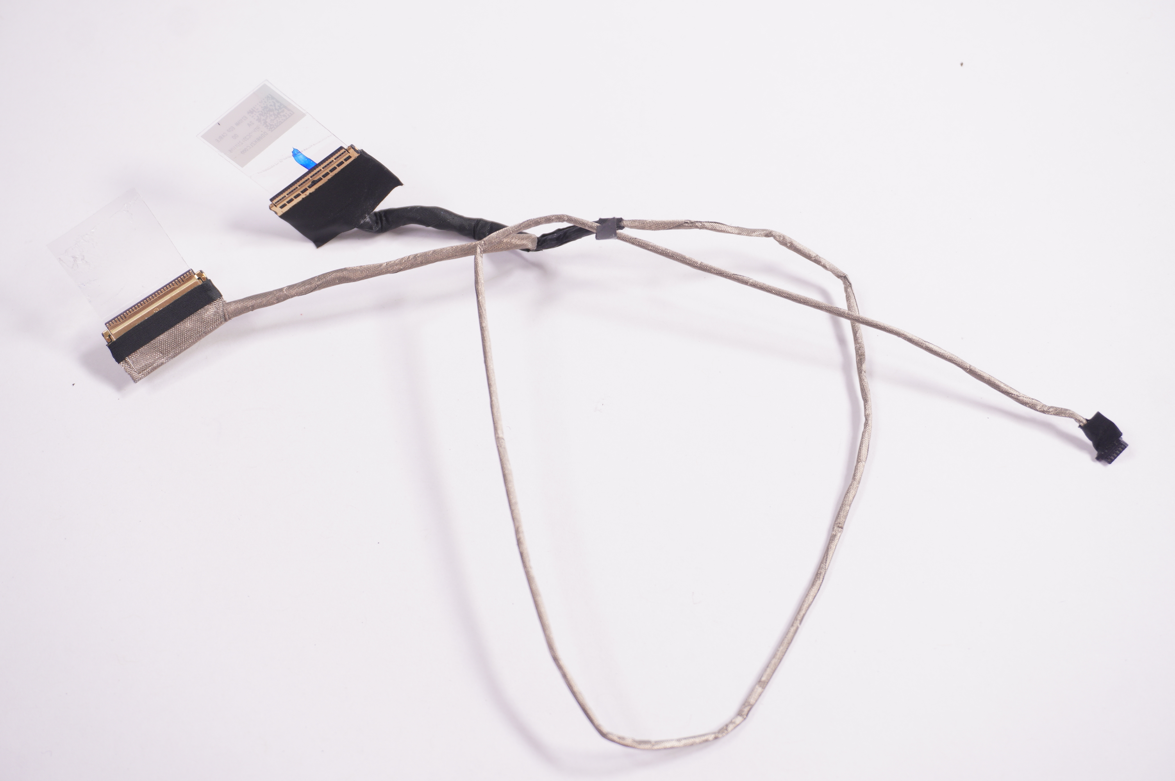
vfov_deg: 26.4
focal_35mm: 51
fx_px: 1663
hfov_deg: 38.9
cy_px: 390
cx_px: 588
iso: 160
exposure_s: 1/100
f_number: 5.6
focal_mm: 34
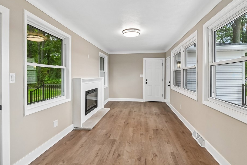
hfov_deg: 86.9
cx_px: 118
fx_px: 130
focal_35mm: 19
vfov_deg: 64.4
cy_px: 75
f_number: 6.3
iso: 1000
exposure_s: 1/200
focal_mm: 16
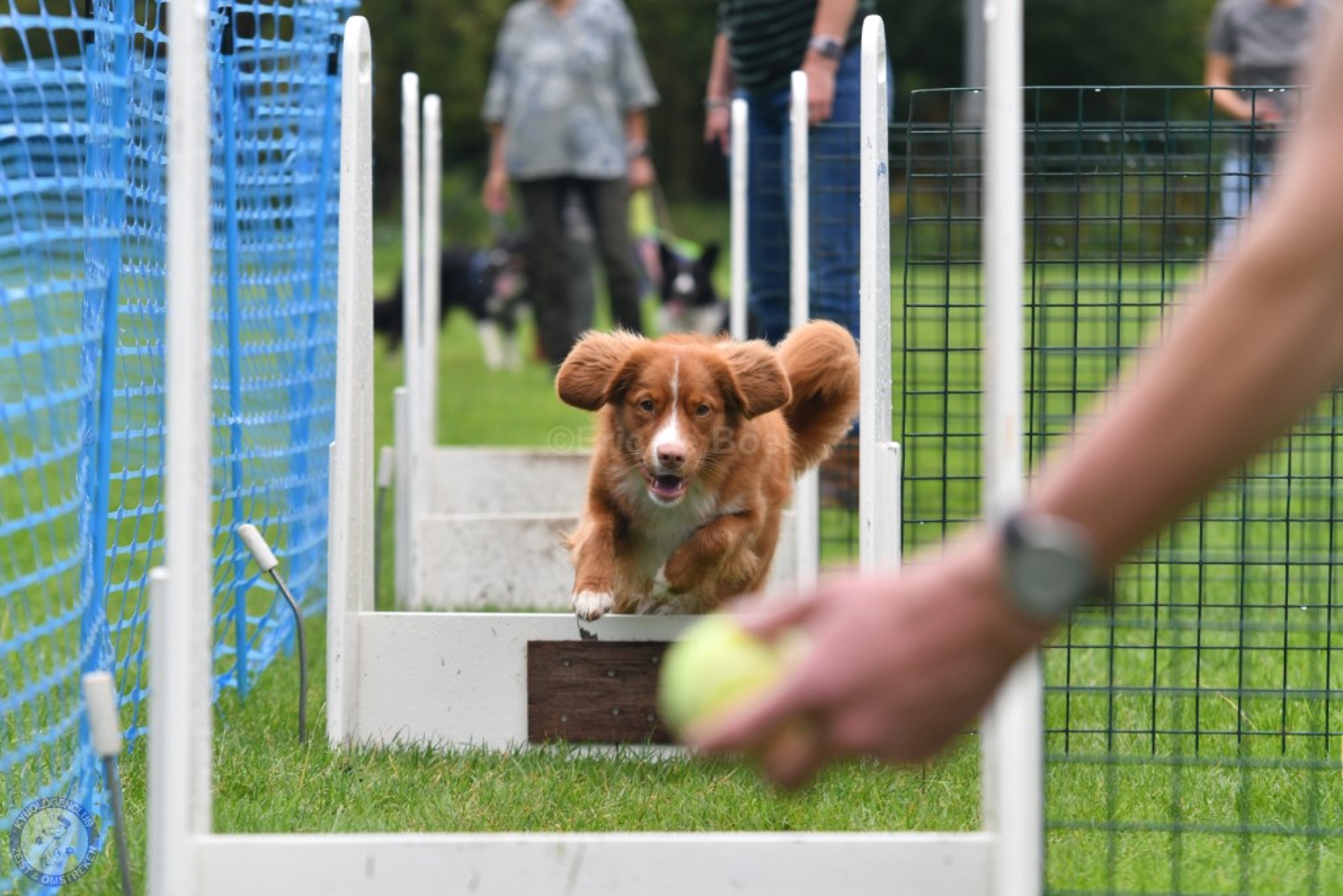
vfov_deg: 7.0
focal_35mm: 195
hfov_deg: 10.5
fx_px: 7275
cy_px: 448
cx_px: 672
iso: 400
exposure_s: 1/1000
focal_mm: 130
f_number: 4.5
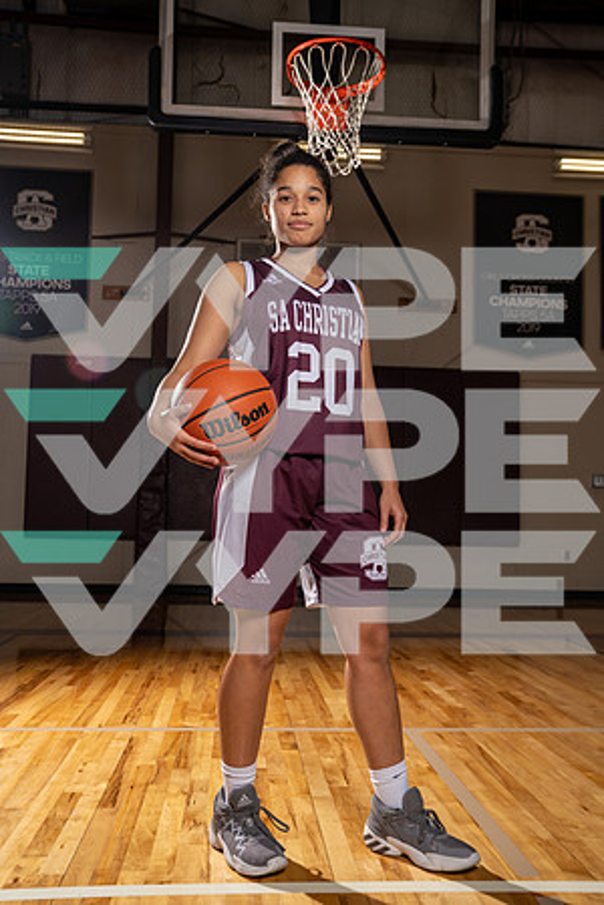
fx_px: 856
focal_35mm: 34
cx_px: 302
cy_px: 452
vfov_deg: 55.8
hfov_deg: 38.9
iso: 160
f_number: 5.6
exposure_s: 1/250
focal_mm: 34
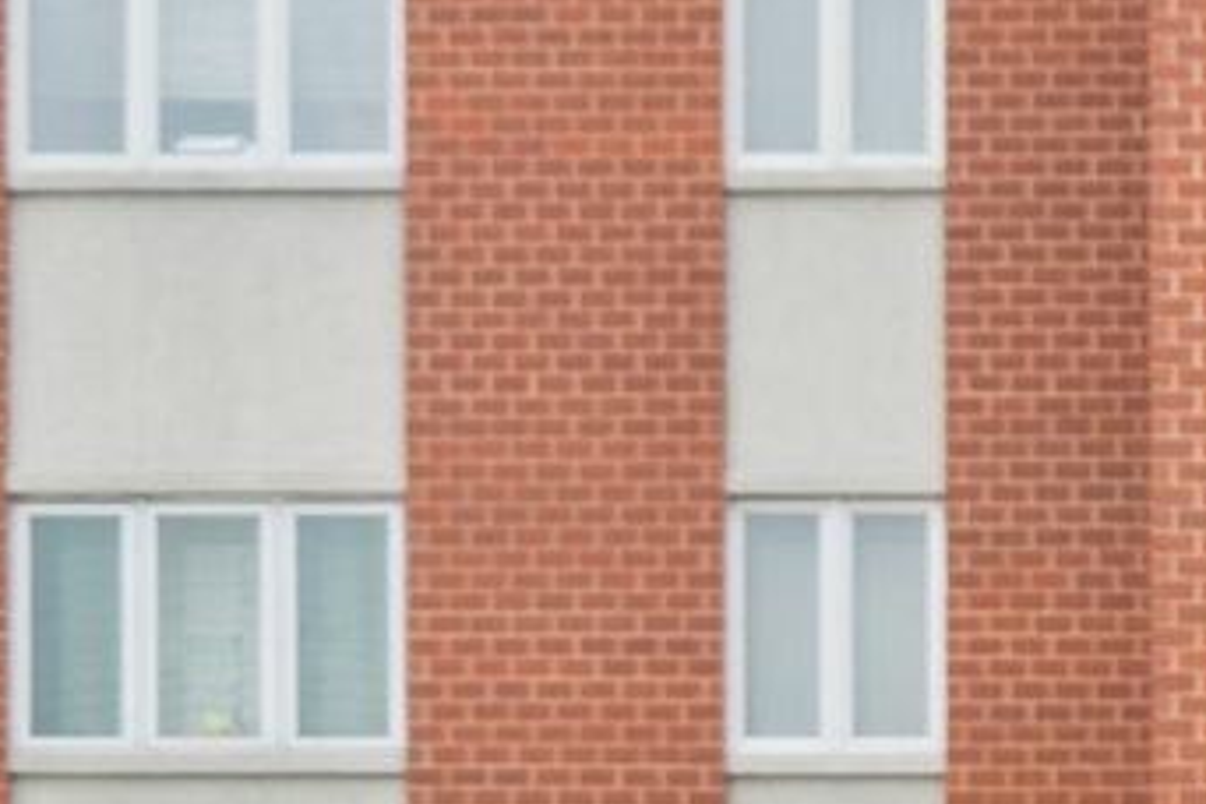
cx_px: 1583
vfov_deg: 9.3
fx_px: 4924
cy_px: 596
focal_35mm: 147
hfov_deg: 13.4
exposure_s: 1/60
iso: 200
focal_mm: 20.63
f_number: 11
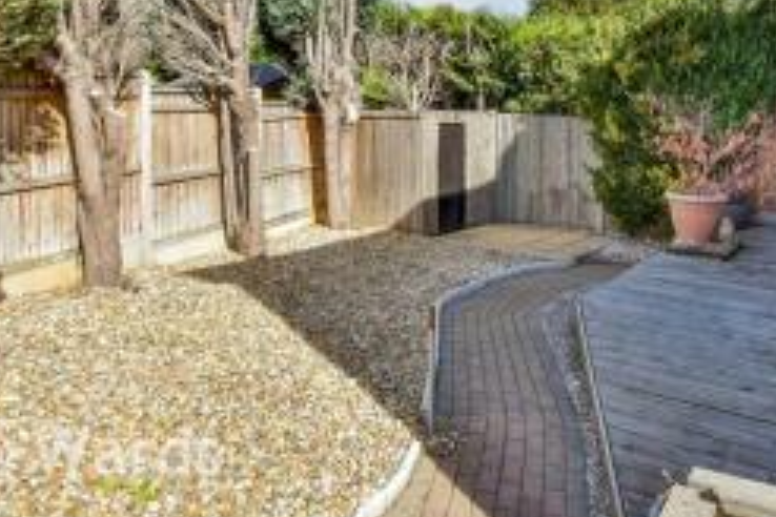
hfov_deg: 63.2
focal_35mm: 29
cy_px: 109
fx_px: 625
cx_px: 454
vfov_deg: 43.0
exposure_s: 1/500
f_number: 11
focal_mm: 10
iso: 1000
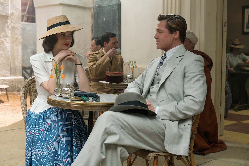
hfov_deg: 36.2
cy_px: 83
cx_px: 124
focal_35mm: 55
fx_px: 380
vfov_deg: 24.6
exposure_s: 1/200
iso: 2500
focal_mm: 55
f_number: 5
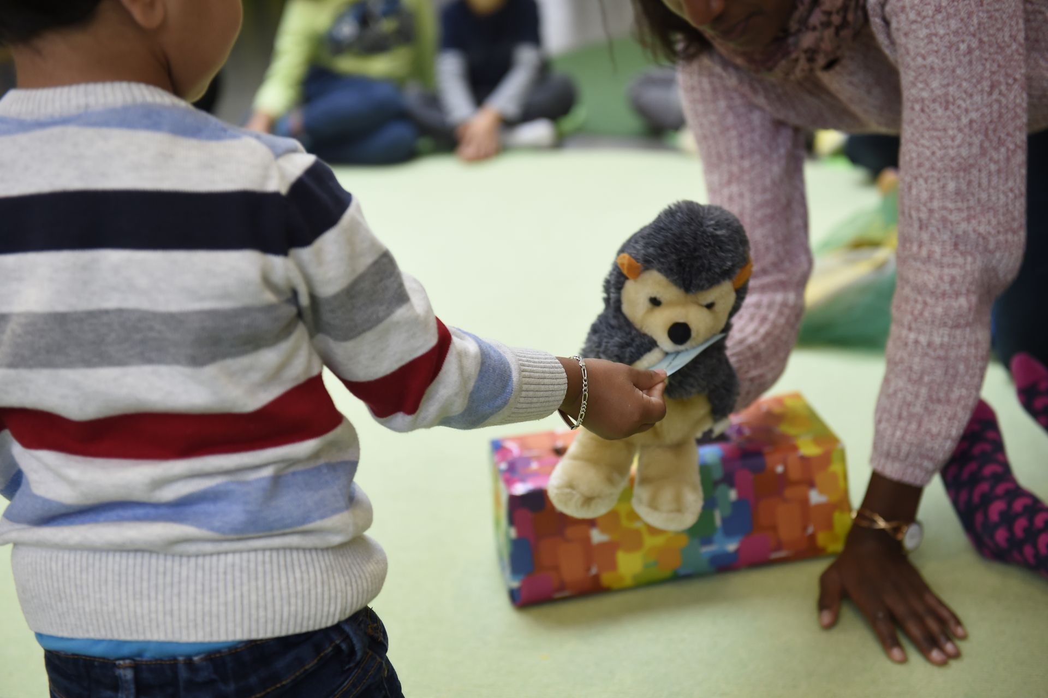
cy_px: 349
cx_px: 524
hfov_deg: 35.7
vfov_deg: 24.2
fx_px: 1629
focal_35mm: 56
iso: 1250
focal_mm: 56
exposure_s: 1/160
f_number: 3.5
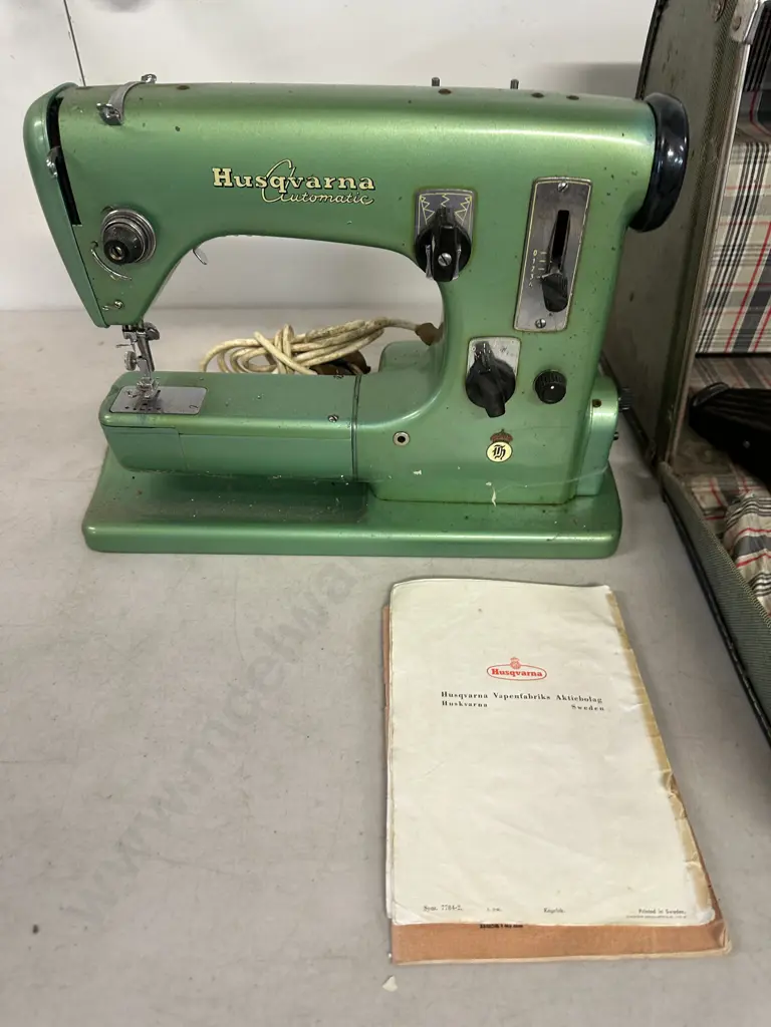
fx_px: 713
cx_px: 386
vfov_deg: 71.6
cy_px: 514
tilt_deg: -41.4
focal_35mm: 24
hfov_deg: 56.8
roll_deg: -0.5
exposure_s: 1/50
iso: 125
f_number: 1.78
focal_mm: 6.86
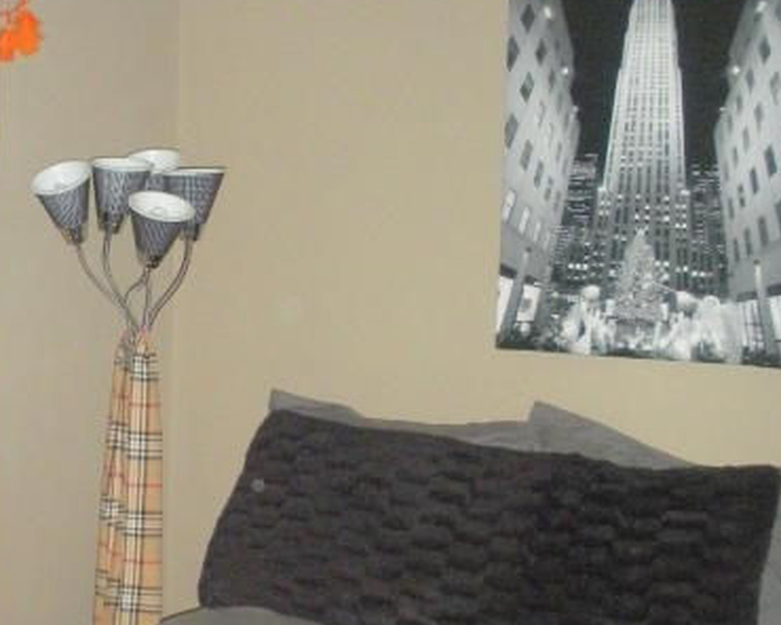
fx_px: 1641
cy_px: 393
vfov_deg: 21.5
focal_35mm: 71
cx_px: 247
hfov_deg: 26.6
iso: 461
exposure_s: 1/60
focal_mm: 6.3
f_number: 3.5
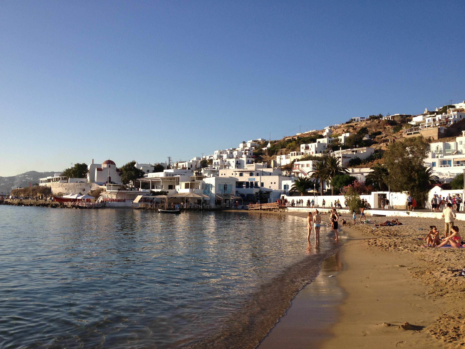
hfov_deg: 52.6
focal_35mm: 35
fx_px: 470
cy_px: 174
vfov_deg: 40.7
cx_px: 232
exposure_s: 1/1453
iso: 50
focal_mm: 4.28
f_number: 2.4
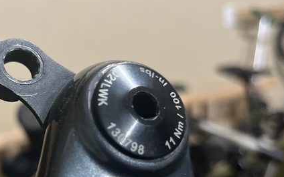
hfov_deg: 38.1
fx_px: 402
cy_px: 95
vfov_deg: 24.9
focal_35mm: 52
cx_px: 79
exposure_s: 1/60
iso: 500
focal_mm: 5.1
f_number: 1.6
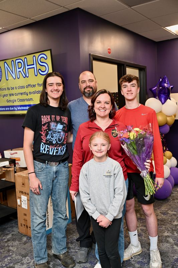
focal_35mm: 35
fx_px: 260
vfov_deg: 54.4
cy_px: 134
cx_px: 89
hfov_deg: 37.8
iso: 450
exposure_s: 1/30
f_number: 4.8
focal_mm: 35
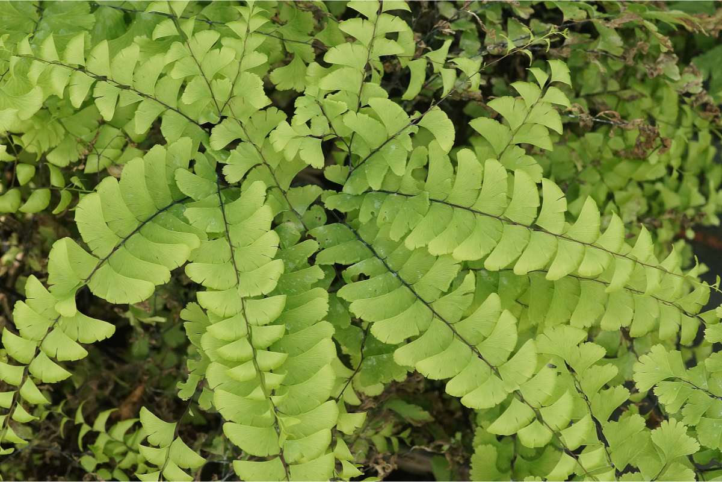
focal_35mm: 150
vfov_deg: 9.1
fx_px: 3008
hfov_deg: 13.7
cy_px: 241
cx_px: 361
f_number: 10
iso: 800
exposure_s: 1/160
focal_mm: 100
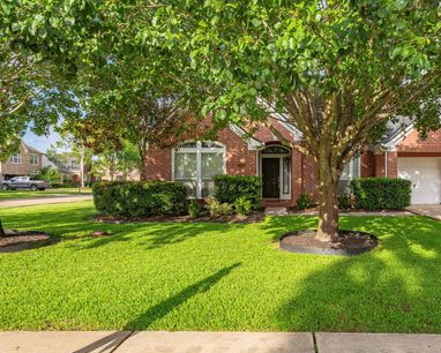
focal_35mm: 27
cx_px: 270
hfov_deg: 63.3
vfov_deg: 53.2
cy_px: 183
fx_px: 353
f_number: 11
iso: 125
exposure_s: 1/100
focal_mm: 22
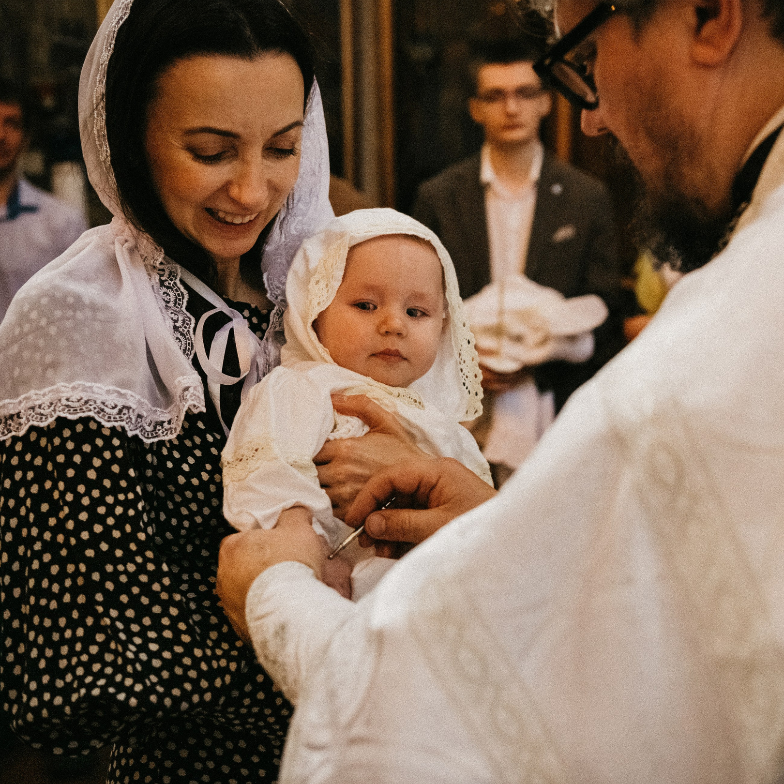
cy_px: 404
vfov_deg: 31.6
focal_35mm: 54
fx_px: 1384
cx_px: 490
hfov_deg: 31.5
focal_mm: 40
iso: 2500
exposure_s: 1/250
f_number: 3.2
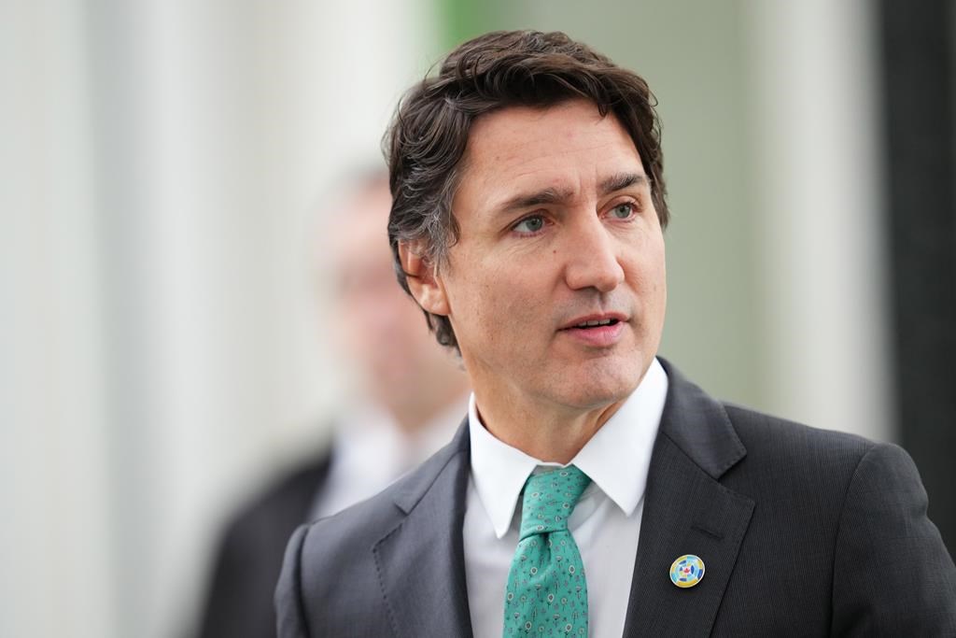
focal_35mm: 400
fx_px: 10623
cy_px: 319
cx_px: 478
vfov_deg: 3.4
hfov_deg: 5.2
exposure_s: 1/500
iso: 2000
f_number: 2.8
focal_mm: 400
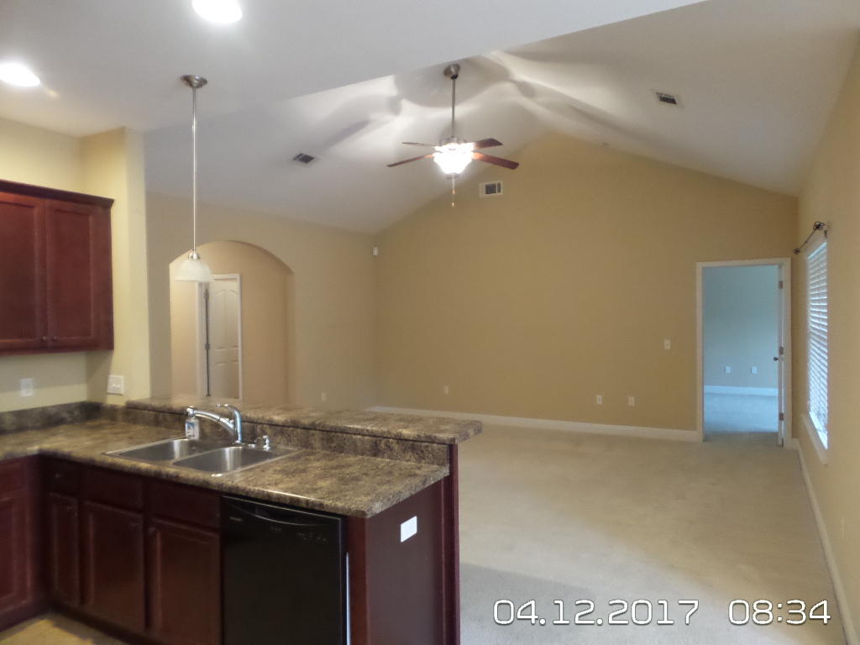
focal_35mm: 23
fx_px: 571
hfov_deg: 73.9
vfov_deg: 58.9
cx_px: 430
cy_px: 322
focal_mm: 4.1
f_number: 2.8
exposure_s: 1/30
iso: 800
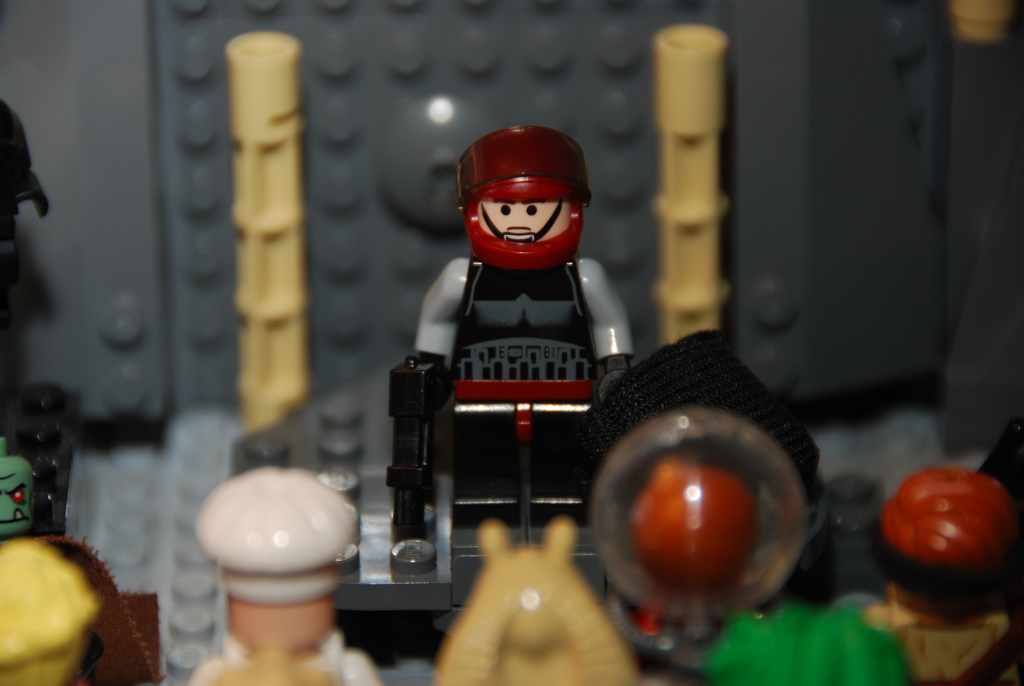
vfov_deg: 4.6
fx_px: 8544
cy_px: 343
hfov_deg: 6.9
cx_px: 512
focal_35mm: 300
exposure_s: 1/125
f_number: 5.6
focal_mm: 200
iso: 100
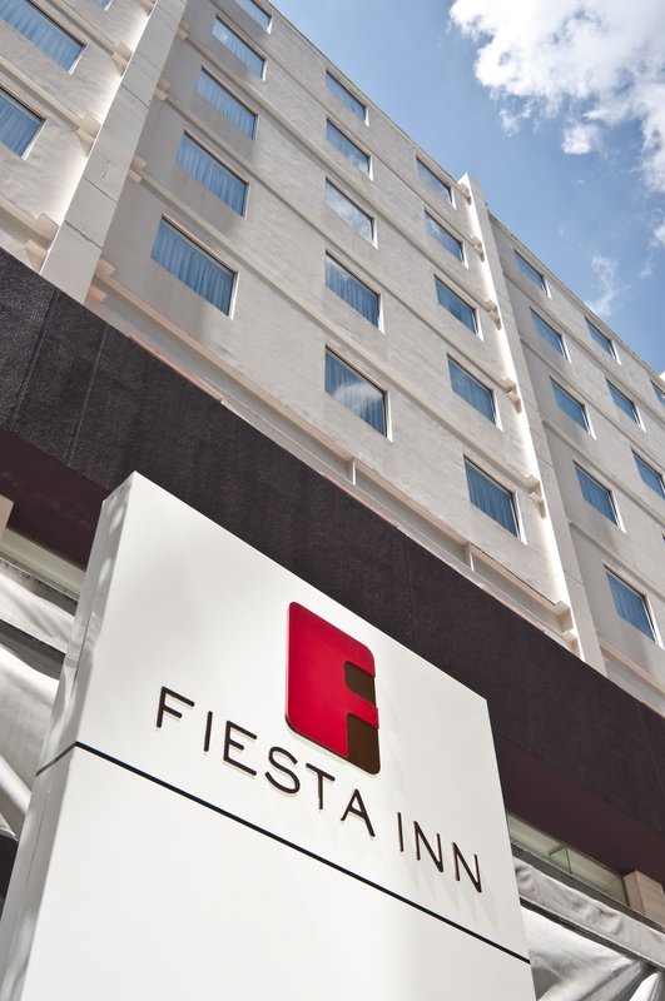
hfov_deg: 36.8
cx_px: 332
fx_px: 1000
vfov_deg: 53.2
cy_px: 500
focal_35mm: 36
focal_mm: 24
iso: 160
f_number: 10
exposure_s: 1/125
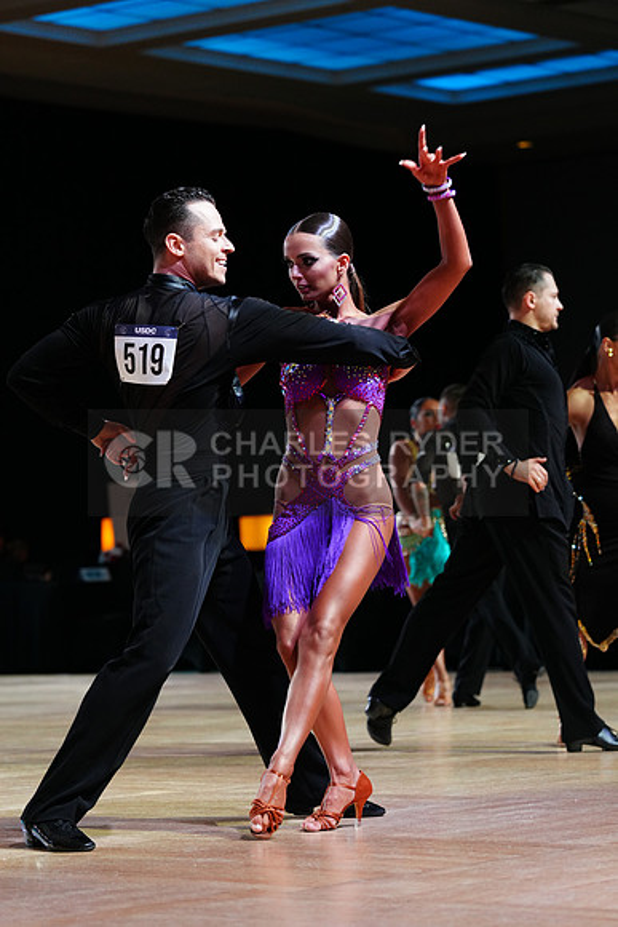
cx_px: 309
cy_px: 464
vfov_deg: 17.6
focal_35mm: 116
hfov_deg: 11.8
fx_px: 2985
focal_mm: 116
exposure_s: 1/320
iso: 2500
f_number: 4
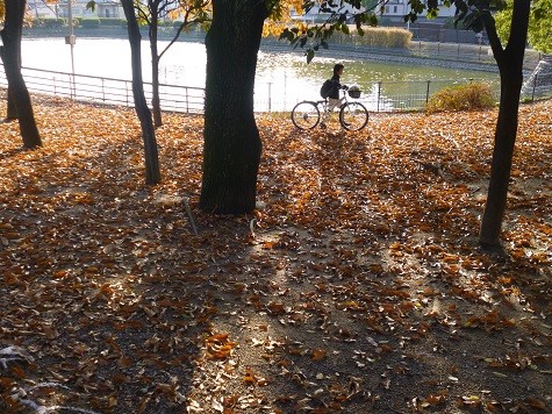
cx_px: 276
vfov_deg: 39.6
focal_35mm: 36
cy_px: 207
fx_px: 574
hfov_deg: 51.4
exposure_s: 1/200
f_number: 3.1
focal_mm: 6.4
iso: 100
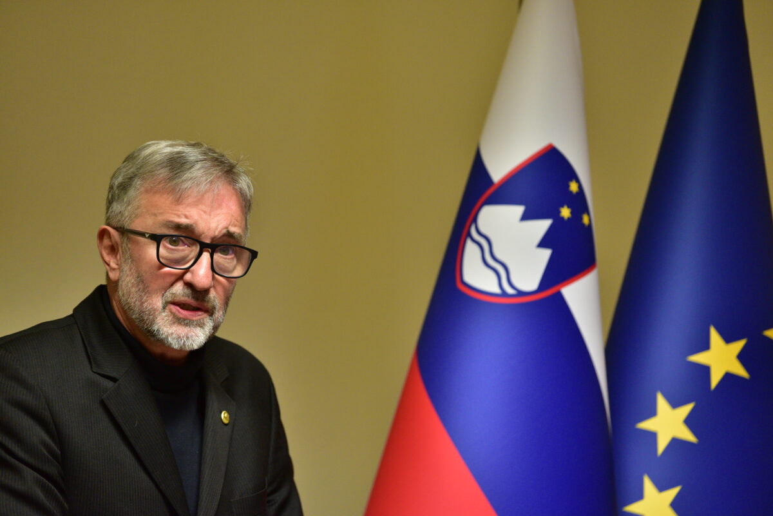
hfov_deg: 12.8
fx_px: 3435
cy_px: 258
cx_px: 386
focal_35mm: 160
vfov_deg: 8.6
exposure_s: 1/320
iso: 1600
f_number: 2.8
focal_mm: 160
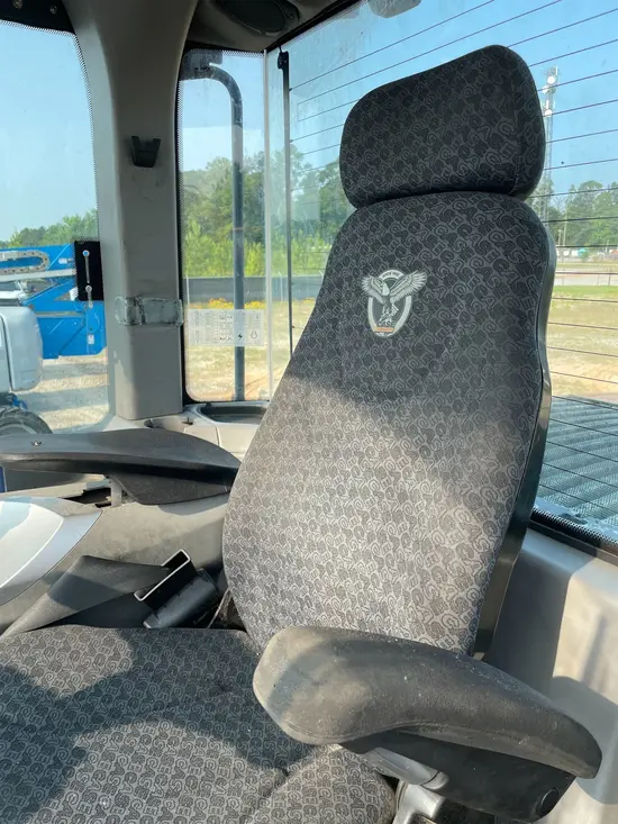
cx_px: 309
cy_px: 412
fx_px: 619
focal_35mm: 26
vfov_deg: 67.3
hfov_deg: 53.1
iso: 32
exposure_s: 1/647
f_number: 1.6
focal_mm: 4.2
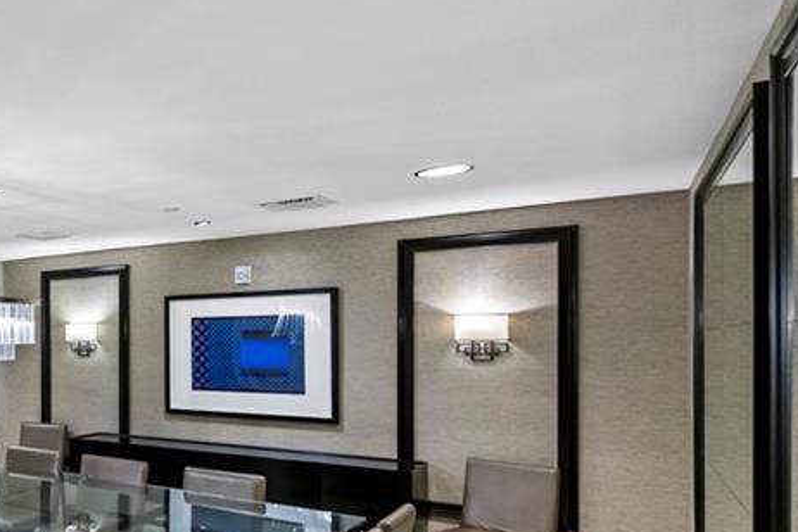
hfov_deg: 46.1
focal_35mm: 31
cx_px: -64
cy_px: 332
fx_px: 687
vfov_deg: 42.0
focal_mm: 14
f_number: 4
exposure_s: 1/60
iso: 1000
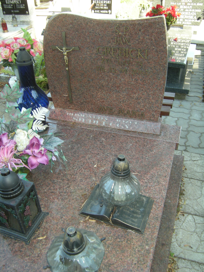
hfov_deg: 45.4
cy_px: 136
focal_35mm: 31
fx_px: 244
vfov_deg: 58.4
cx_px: 102
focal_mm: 5.3
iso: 65
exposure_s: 1/50
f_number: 2.9
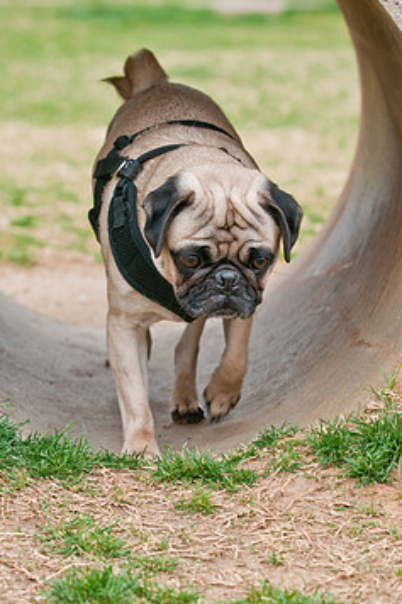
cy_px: 331
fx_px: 2733
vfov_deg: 12.6
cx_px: 169
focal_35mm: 163
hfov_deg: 8.4
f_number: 5
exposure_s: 1/250
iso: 200
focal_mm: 86
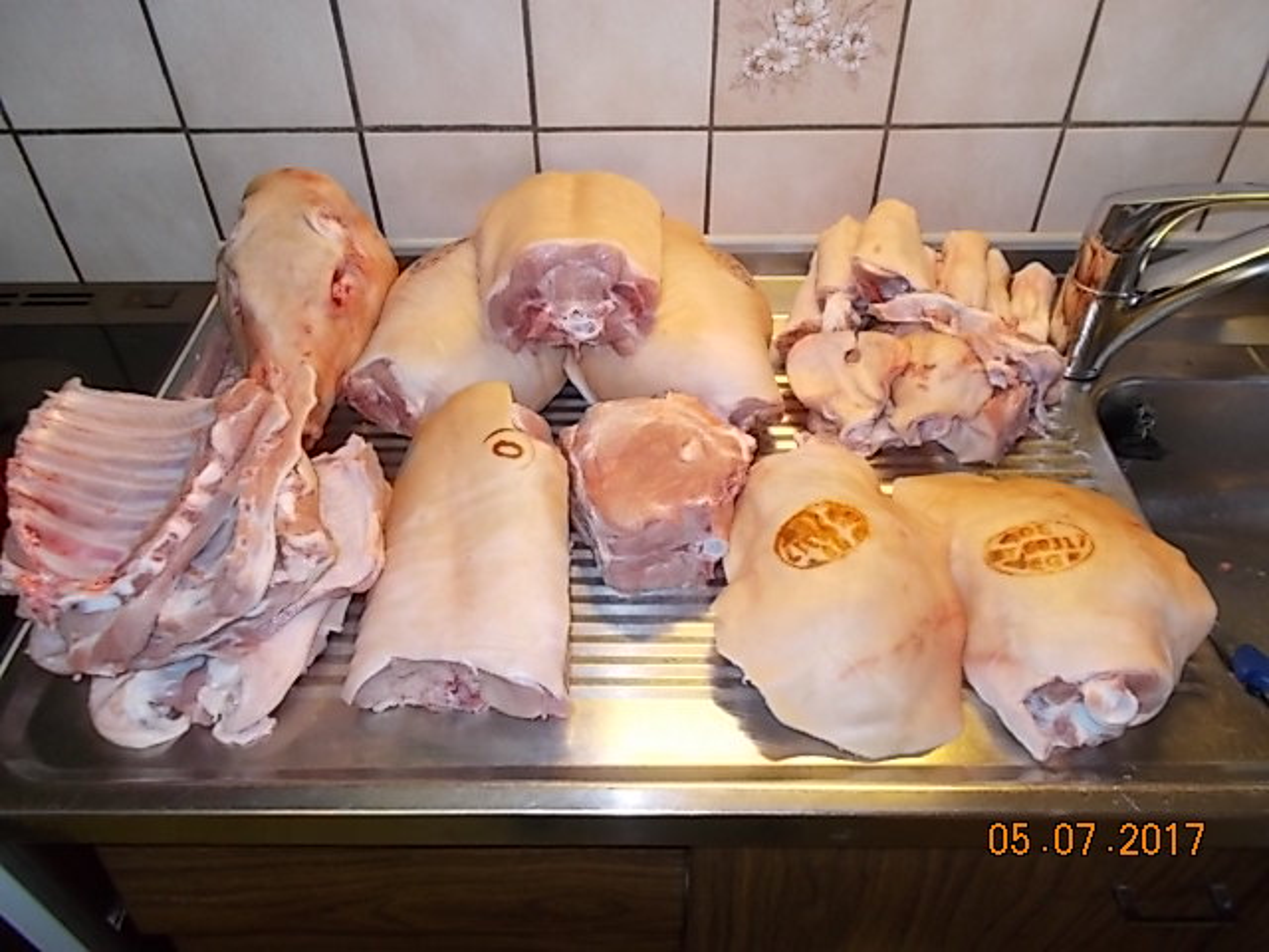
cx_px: 634
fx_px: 953
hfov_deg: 67.3
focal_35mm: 26
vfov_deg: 53.1
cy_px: 476
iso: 125
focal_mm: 4.6
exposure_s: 1/25
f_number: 3.2
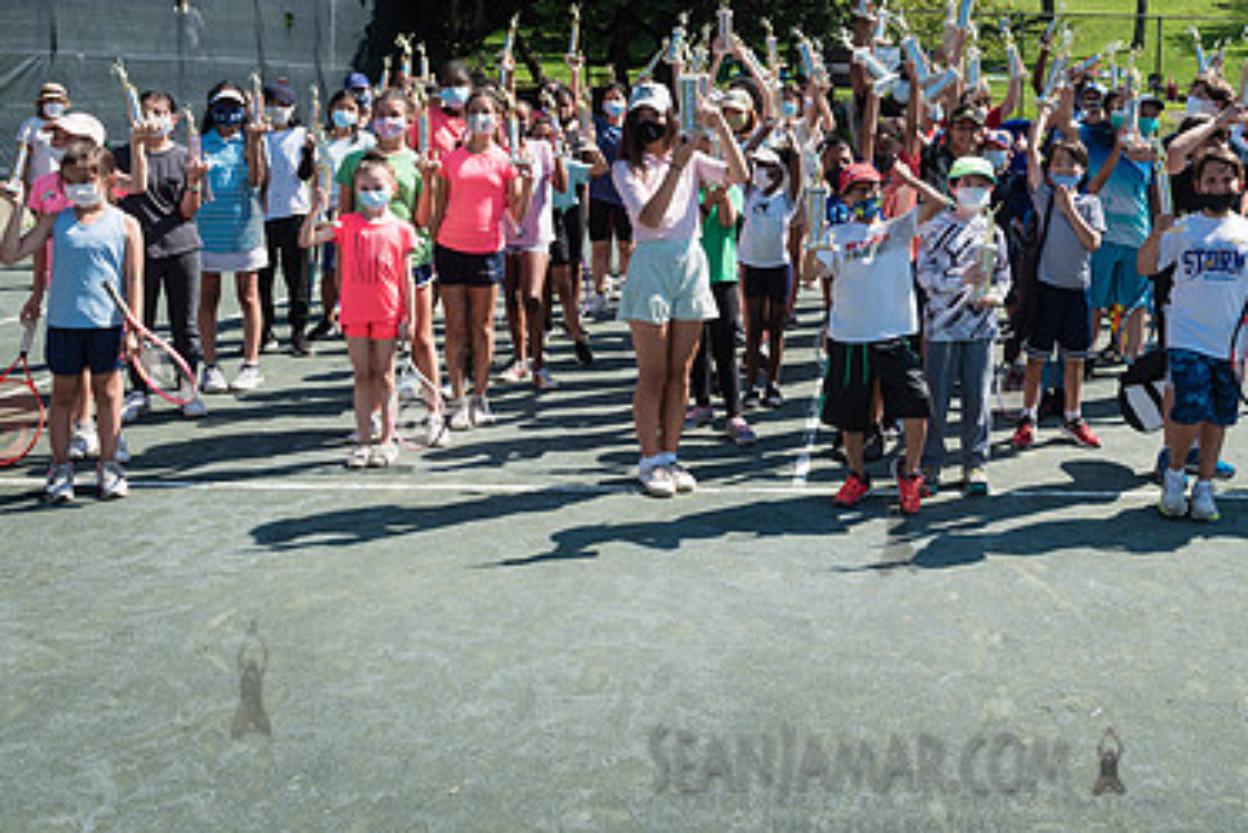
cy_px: 192
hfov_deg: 49.2
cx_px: 897
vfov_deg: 34.2
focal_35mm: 38
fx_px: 1318
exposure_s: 1/500
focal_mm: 24
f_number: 5.6
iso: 125
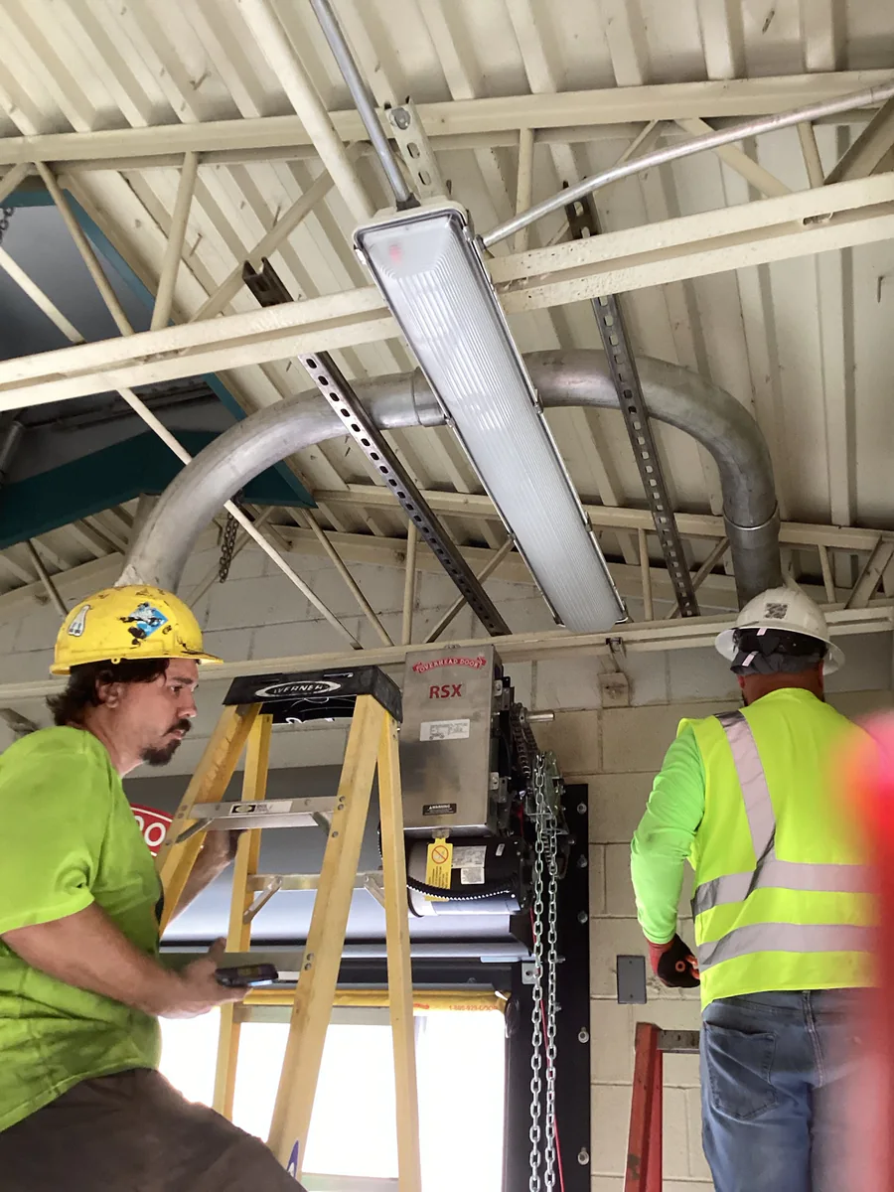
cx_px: 447
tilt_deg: +29.7
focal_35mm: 31
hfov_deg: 45.4
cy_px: 596
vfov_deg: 58.4
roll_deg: -4.6
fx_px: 1067
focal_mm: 3.3
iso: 160
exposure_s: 1/50
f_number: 2.4
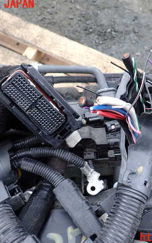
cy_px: 121
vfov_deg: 54.0
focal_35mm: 36
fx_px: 239
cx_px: 99
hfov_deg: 35.0
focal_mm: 4.5
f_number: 2.8
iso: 100
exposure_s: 1/200
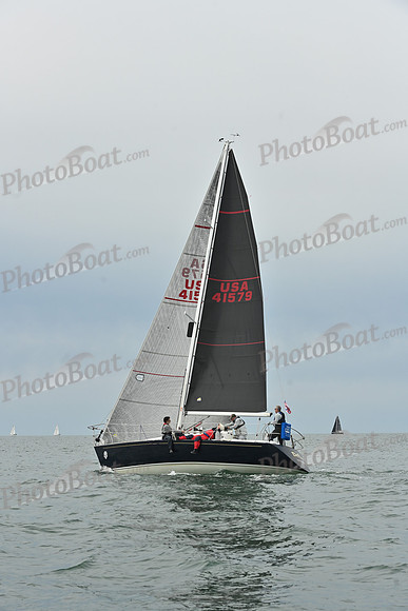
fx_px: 1189
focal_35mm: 70
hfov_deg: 19.5
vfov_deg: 28.8
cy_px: 306
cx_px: 204
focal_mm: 70
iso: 320
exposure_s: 1/1600
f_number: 8
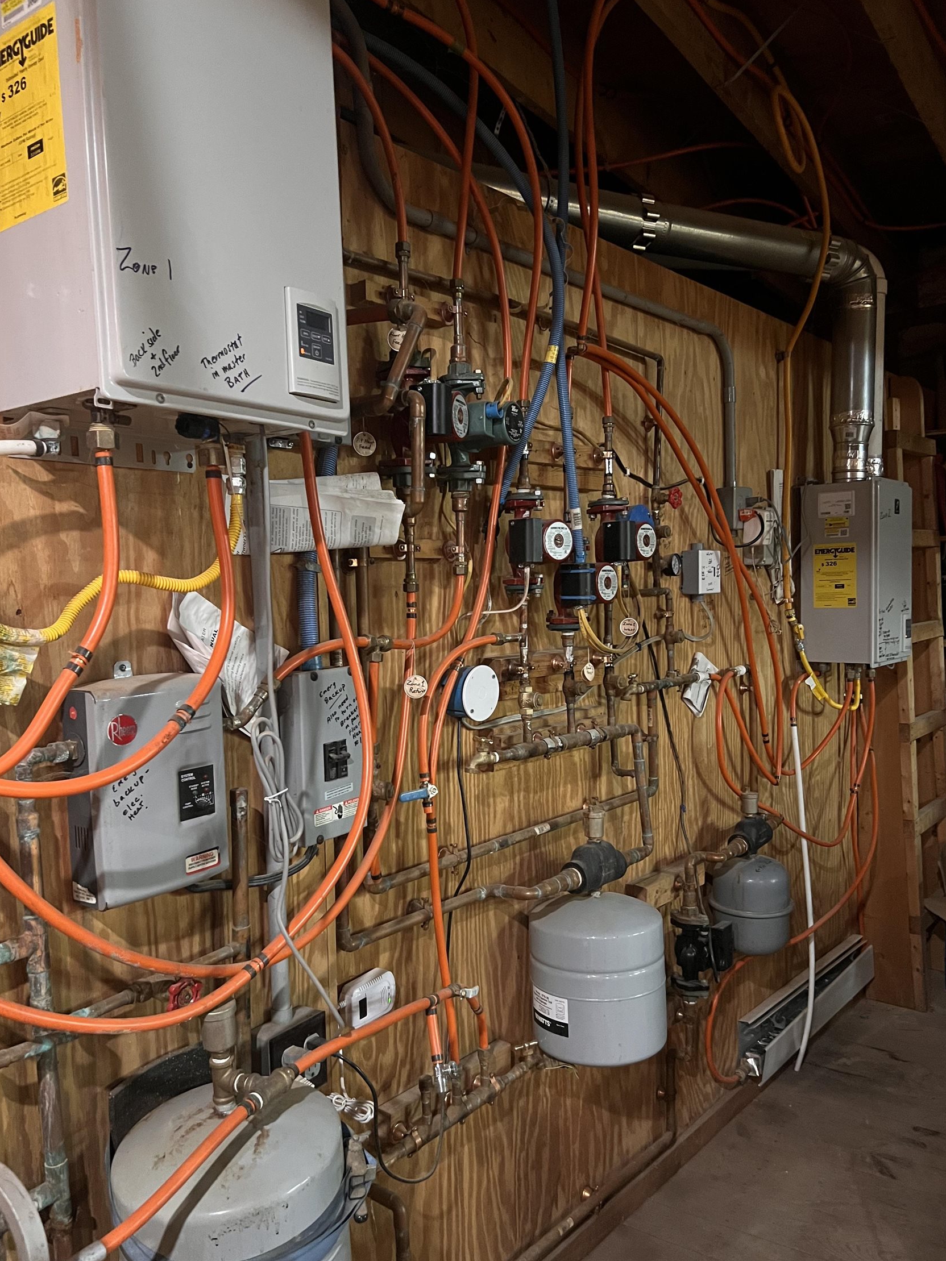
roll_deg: +2.4
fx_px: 984
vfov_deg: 65.3
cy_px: 643
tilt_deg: -2.3
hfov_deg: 51.3
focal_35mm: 27
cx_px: 479
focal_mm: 5.7
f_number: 1.5
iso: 640
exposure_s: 1/30
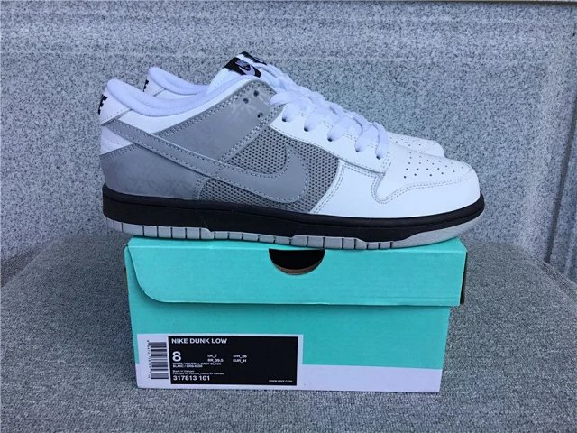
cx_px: 288
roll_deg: -1.0
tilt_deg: -19.0
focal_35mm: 31
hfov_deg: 58.4
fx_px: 517
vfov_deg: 45.4
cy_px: 216
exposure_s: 1/397
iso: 25
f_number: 2.4
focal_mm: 3.3
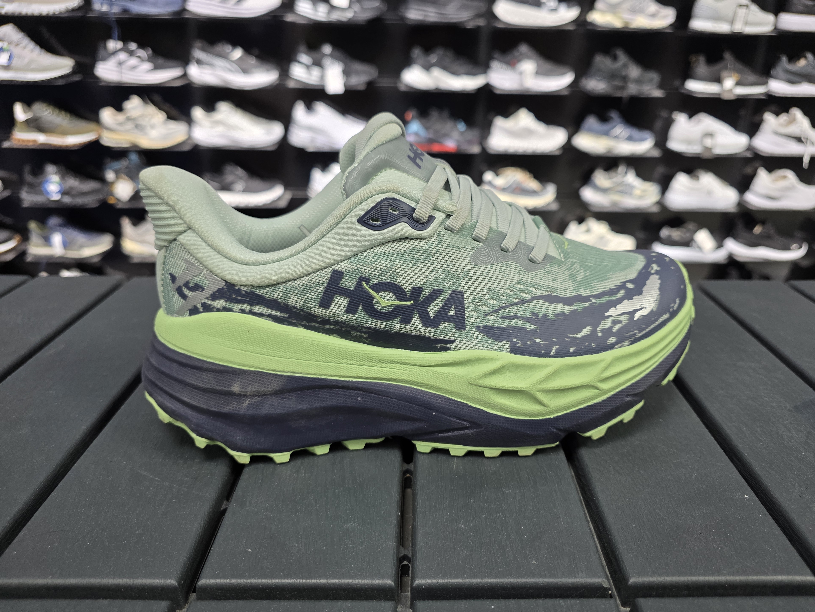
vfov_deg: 56.8
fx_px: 565
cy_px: 298
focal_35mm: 24
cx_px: 424
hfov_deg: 71.6
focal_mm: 6.3
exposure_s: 1/180
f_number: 1.7
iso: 200
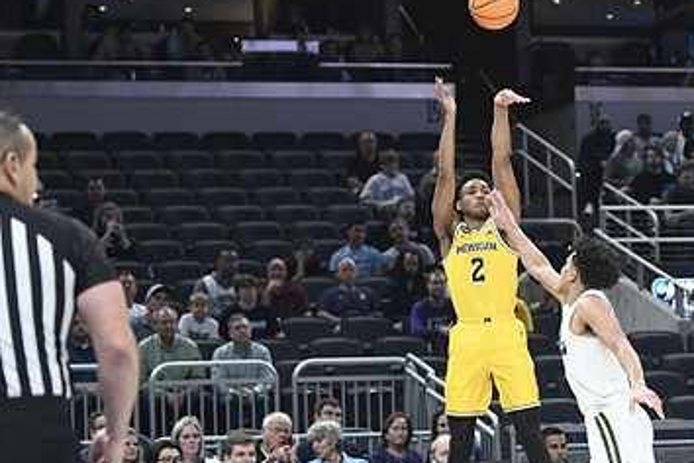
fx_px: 2371
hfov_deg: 16.6
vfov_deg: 11.1
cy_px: 289
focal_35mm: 123
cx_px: 531
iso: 3200
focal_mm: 75
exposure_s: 1/1000
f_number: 2.8
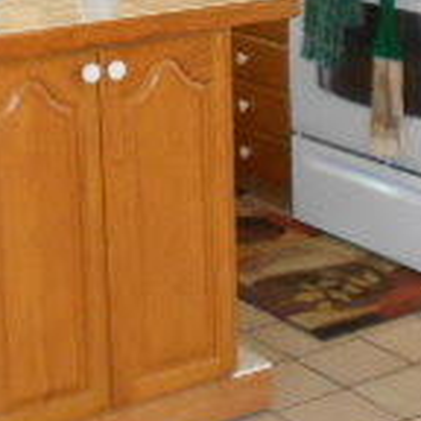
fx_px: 1403
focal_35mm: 102
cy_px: -32
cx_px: 210
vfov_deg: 16.6
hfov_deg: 17.1
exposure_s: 1/25
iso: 400
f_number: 3.4
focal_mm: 4.7
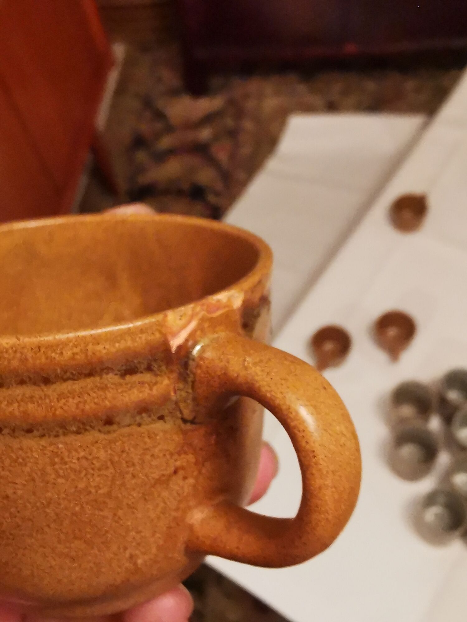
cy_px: 311
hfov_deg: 40.7
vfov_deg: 52.6
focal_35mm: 35
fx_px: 630
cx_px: 234
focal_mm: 2.35
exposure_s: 1/20
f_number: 2.2
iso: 640
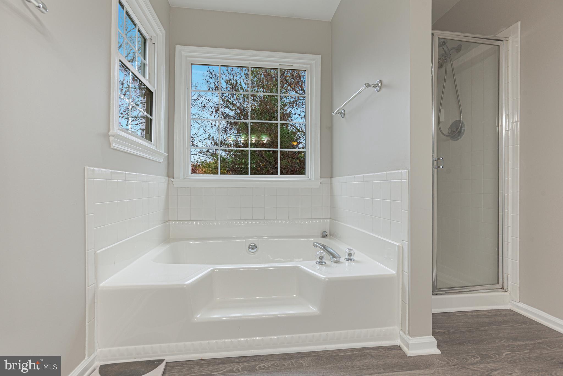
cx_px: 282
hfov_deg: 93.3
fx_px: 266
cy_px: 188
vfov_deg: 70.5
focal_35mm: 17
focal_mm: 17
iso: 200
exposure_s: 1/2500
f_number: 8
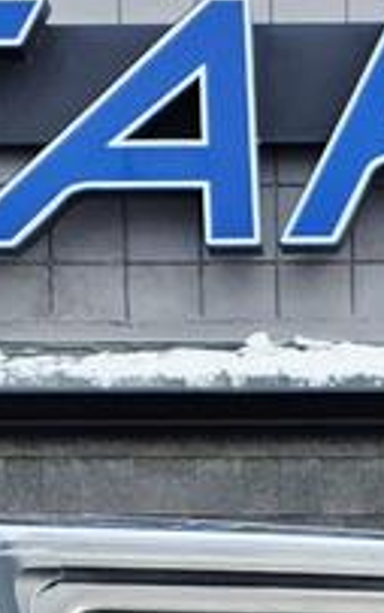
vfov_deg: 11.5
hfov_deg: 8.3
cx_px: 568
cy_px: 1401
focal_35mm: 154
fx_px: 2577
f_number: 1.7
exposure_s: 1/5000
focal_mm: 6.3
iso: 80
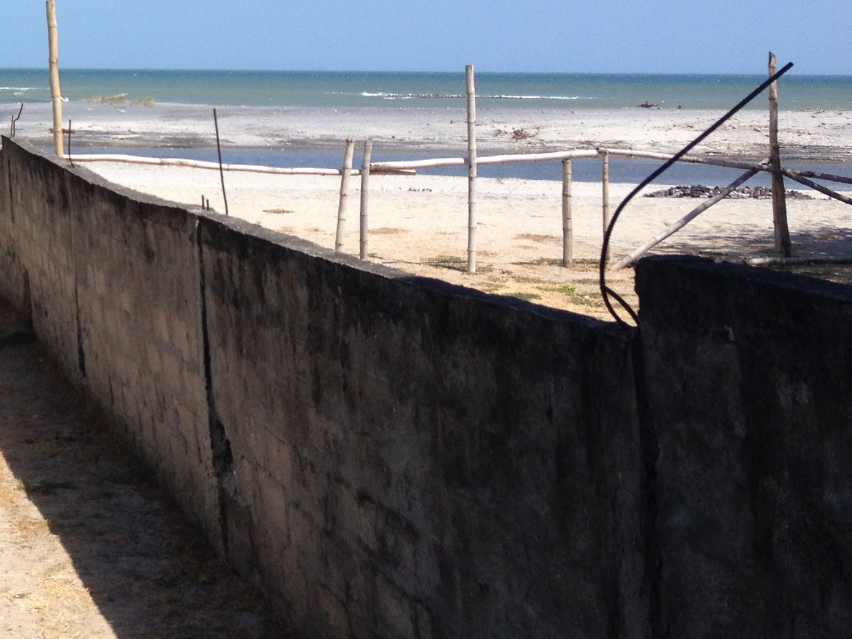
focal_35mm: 82
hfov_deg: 22.3
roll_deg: -0.2
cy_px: -31
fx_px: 2018
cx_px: -124
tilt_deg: +0.2
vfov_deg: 17.5
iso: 50
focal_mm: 4.28
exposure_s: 1/1842
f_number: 2.4
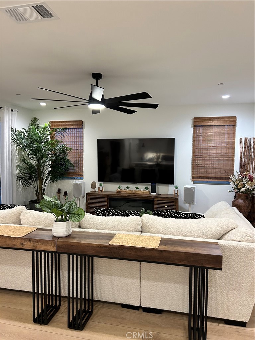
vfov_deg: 67.3
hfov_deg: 53.1
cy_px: 170
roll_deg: -0.3
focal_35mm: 26
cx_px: 128
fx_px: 255
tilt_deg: -4.5
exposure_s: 1/60
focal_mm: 5.7
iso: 250
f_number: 1.5
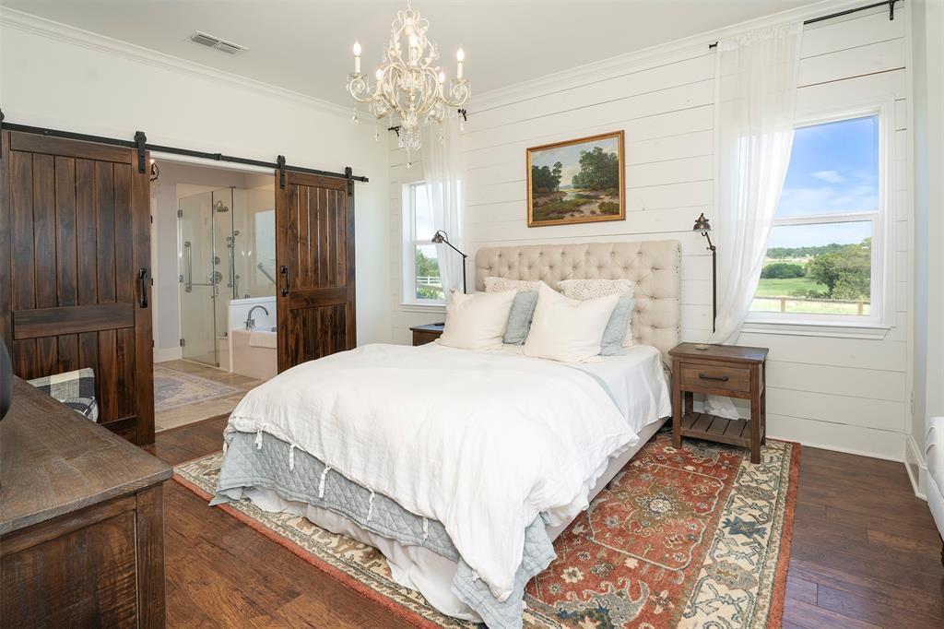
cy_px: 314
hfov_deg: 97.8
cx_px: 472
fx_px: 412
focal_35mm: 16
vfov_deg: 74.8
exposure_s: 1/200
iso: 320
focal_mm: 15.7
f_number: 9
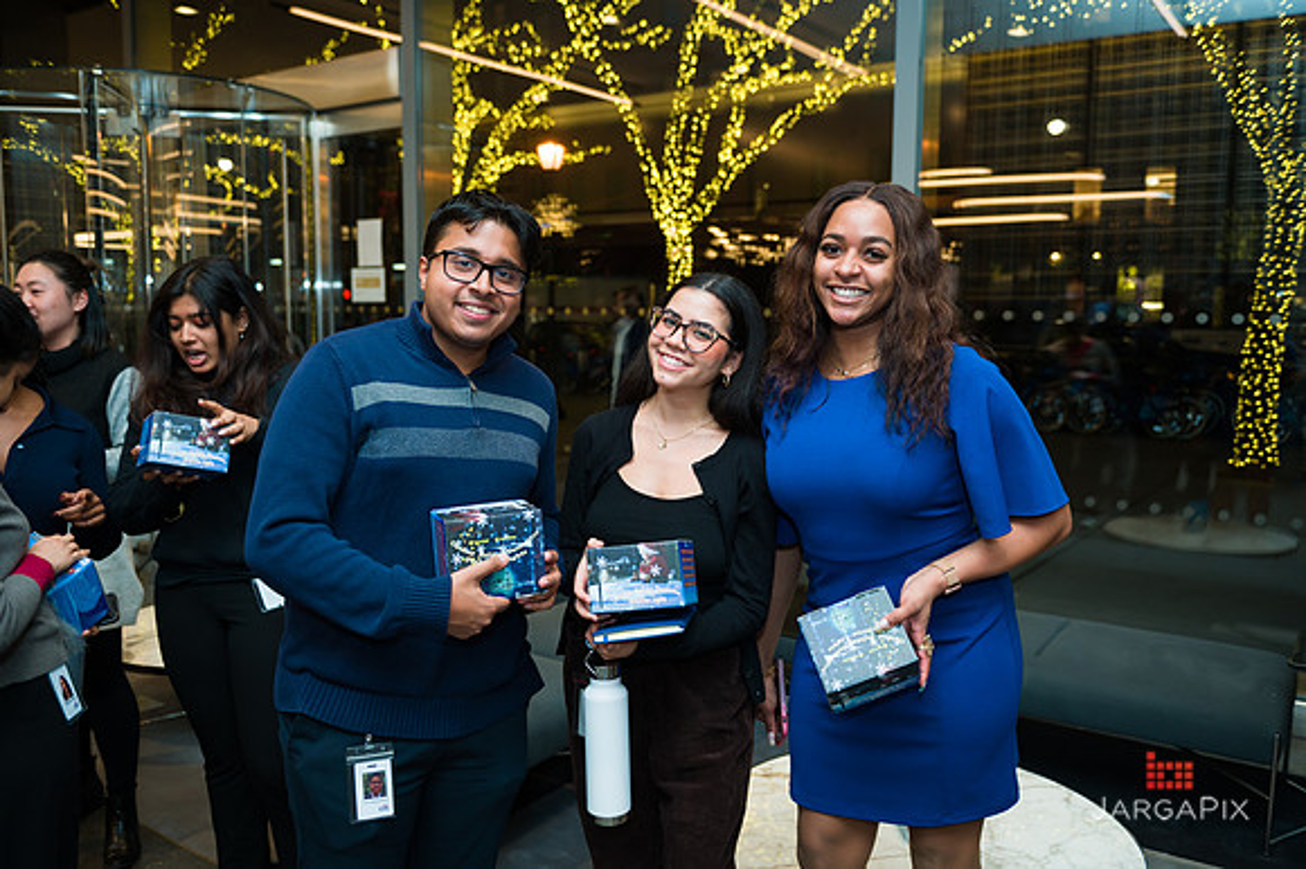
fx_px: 1051
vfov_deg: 44.9
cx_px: 653
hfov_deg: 63.7
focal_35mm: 29
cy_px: 434
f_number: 4
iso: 400
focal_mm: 29
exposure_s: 1/200
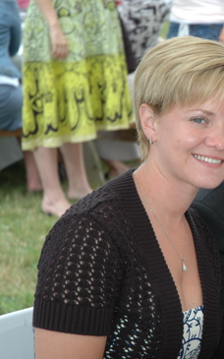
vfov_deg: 13.9
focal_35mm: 150
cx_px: 305
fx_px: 1466
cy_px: 161
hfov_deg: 8.6
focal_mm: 56
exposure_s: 1/160
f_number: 4.5
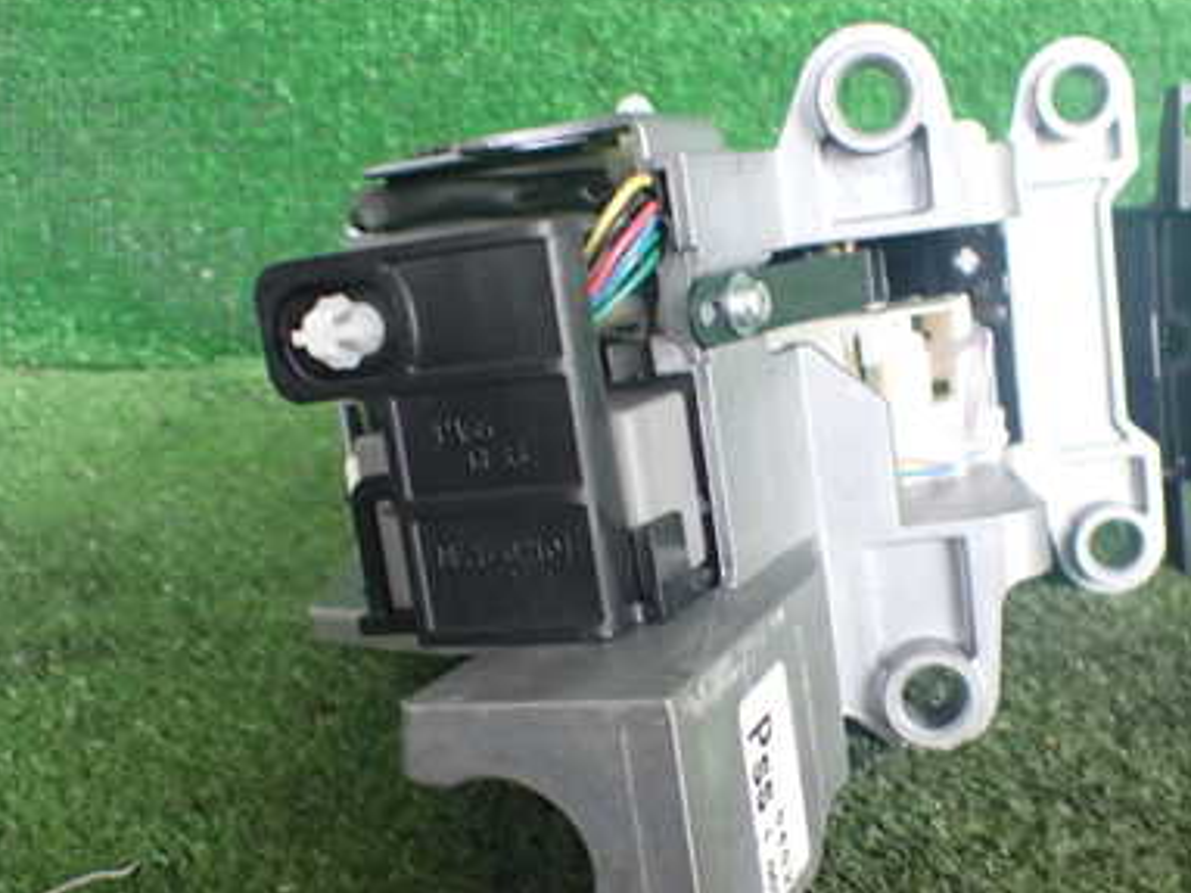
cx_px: 700
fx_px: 1617
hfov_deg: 40.3
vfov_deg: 30.6
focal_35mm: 47
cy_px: 604
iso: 640
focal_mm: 5.4
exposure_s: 1/125
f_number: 2.3
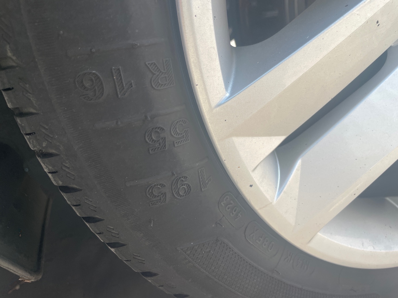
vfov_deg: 53.1
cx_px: 199
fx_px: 299
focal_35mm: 26
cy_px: 149
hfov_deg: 67.3
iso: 32
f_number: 1.6
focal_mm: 4.2
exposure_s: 1/496
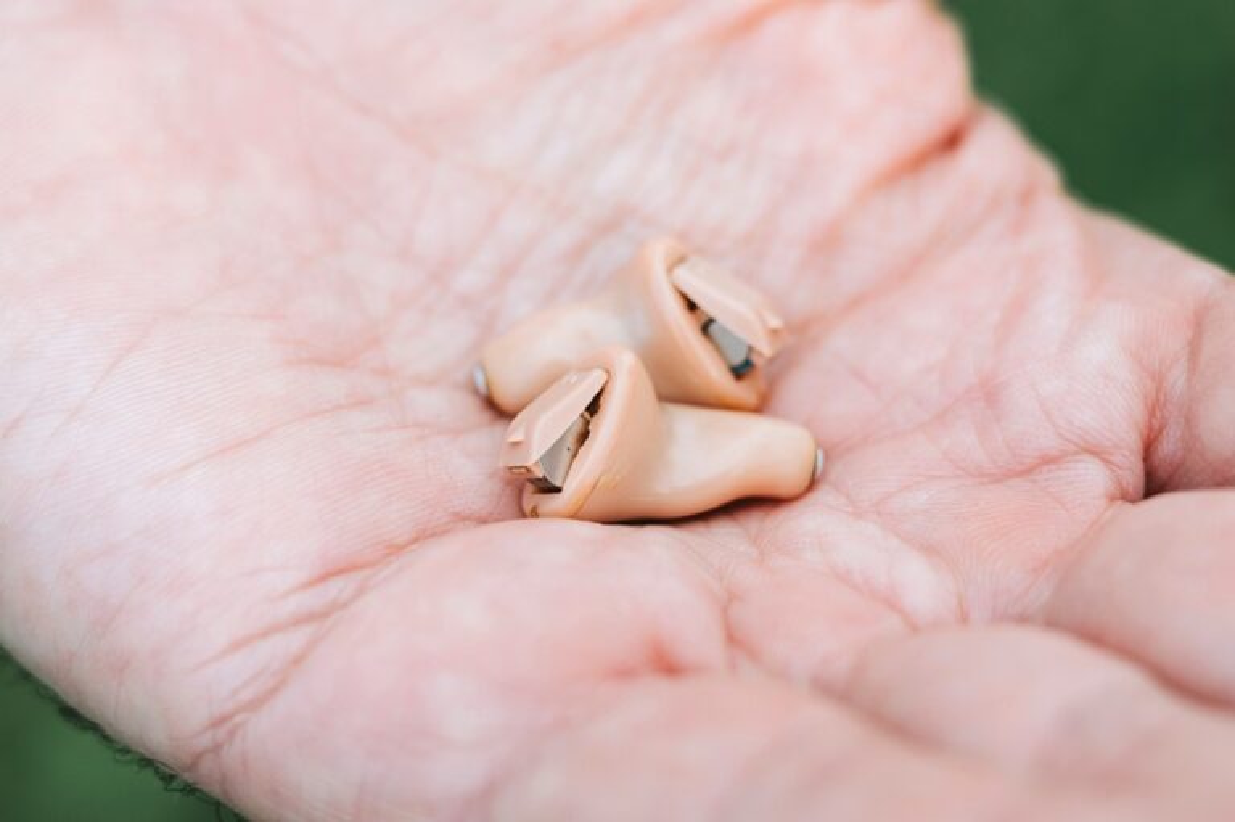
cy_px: 411
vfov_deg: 27.0
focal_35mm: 50
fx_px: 1714
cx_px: 618
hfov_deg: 39.6
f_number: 3.5
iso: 250
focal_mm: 50
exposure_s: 1/250
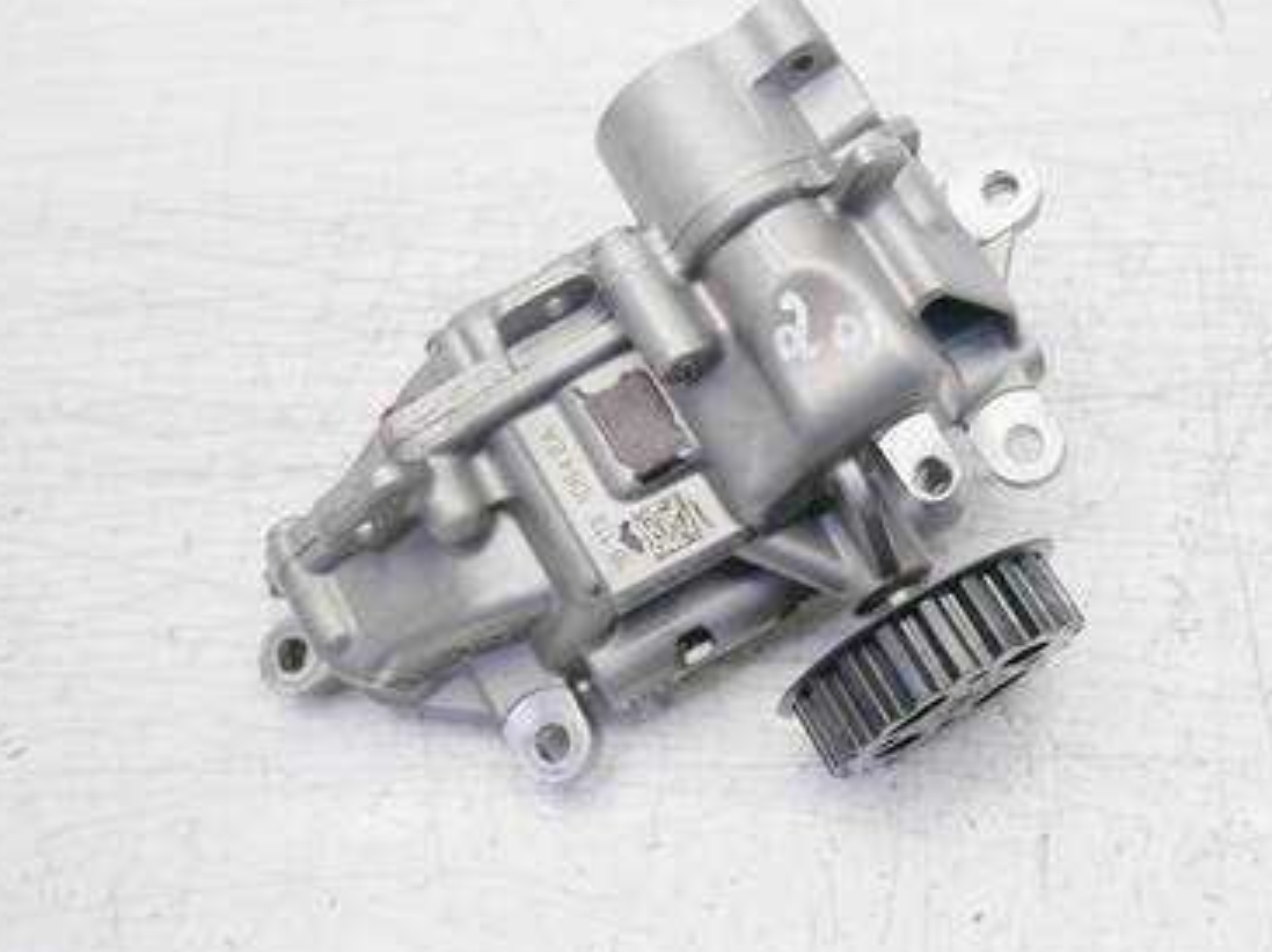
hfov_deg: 44.5
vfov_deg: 34.2
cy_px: 403
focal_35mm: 42
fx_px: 1542
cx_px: 785
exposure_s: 1/80
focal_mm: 16
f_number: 4
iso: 200
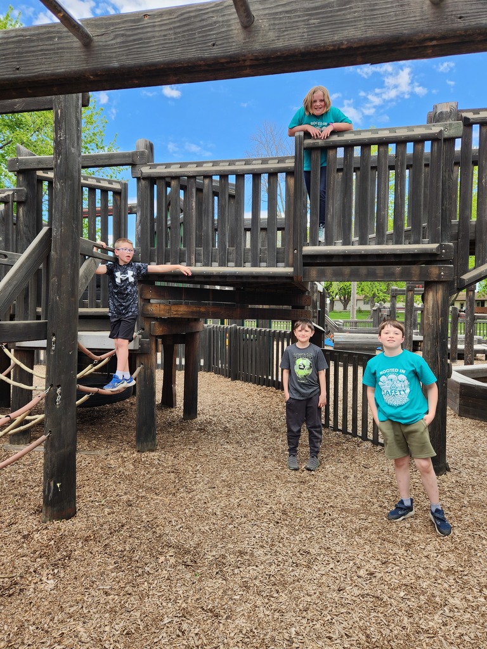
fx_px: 431
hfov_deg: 58.9
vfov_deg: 73.9
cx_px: 244
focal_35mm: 23
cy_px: 324
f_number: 1.8
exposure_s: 1/400
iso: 20
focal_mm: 5.4
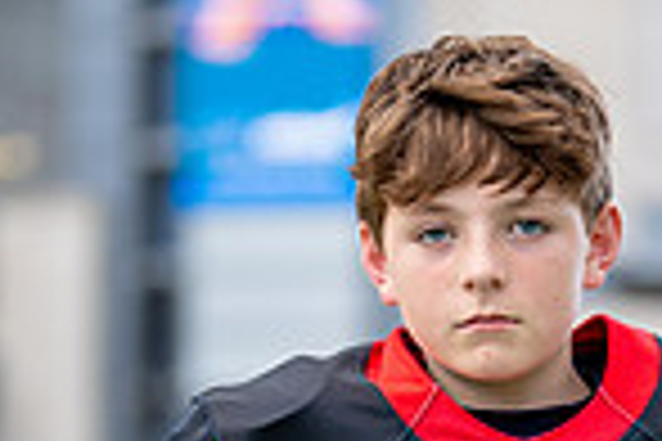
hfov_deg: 8.9
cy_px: 636
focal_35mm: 230
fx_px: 4229
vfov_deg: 5.9
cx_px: 544
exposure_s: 1/1600
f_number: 1.2
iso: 100
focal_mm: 50
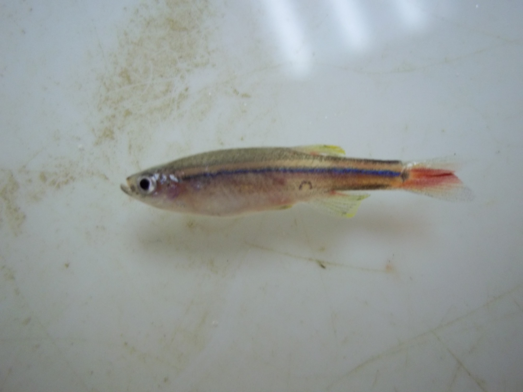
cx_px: 262
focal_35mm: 36
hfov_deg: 51.4
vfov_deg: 39.7
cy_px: 196
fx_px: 544
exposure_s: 1/30
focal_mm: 6.5
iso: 160
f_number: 3.1
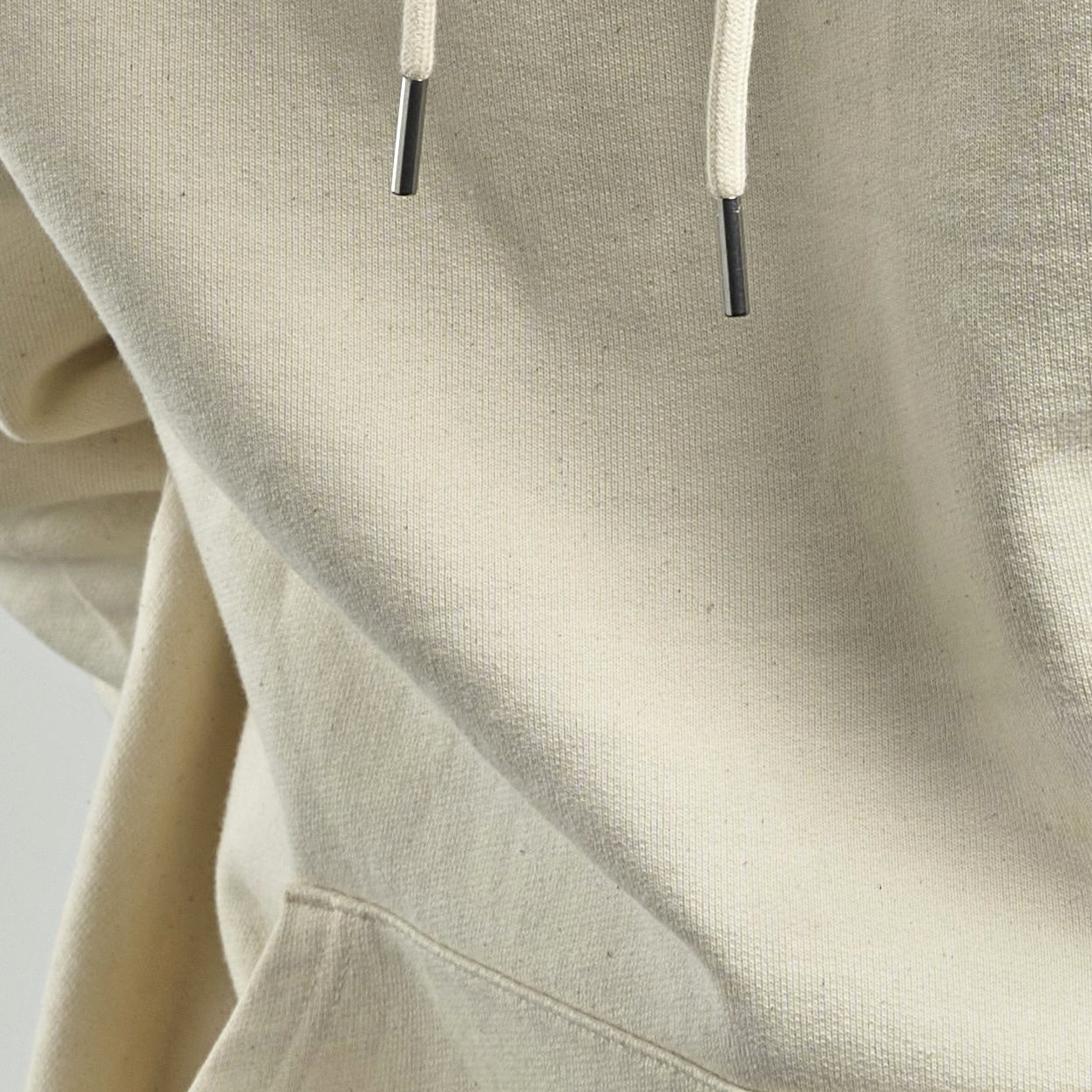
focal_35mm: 315
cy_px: -1104
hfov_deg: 5.6
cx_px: 886
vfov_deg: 5.4
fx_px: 11242
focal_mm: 50
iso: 320
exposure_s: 1/160
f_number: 9
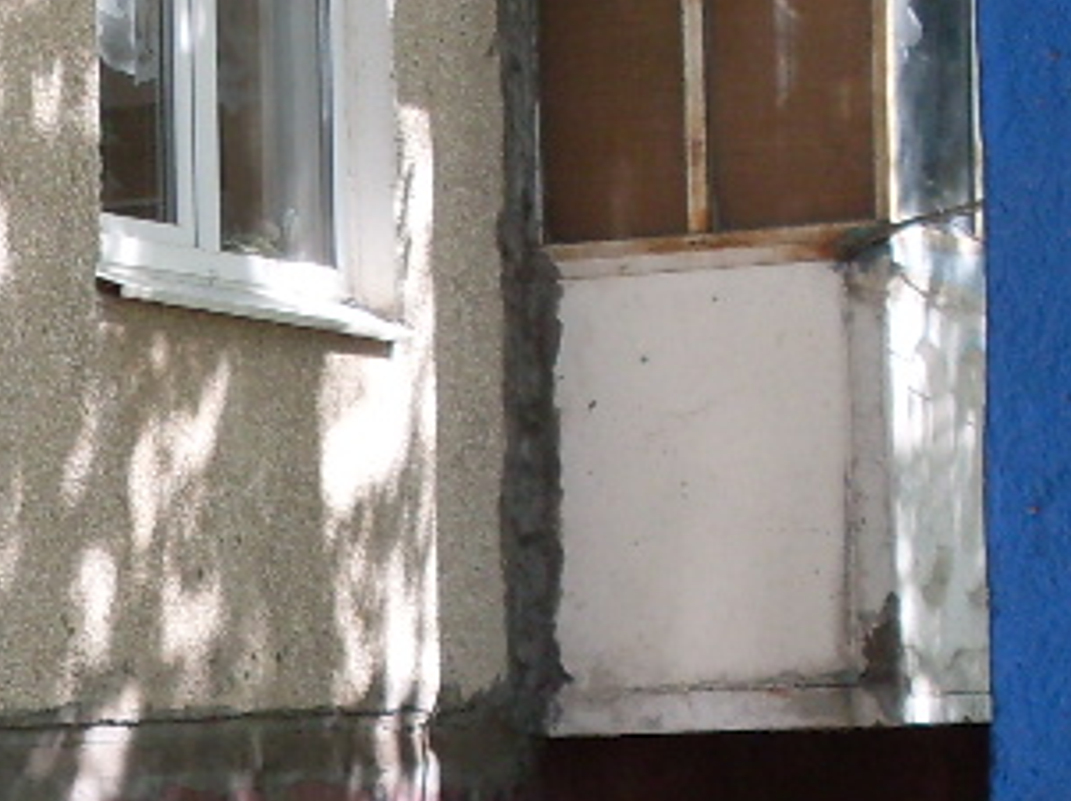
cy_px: 904
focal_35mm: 129
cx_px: -89
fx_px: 3988
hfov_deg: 14.9
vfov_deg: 11.3
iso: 80
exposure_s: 1/180
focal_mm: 6.3
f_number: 2.8
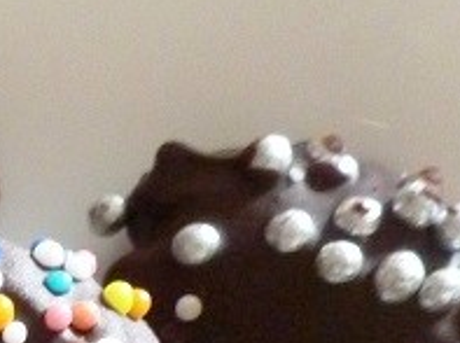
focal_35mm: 125
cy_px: 847
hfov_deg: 13.5
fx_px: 1658
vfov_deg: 10.2
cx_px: -458
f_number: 3.3
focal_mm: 4.3
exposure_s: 1/8
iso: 400
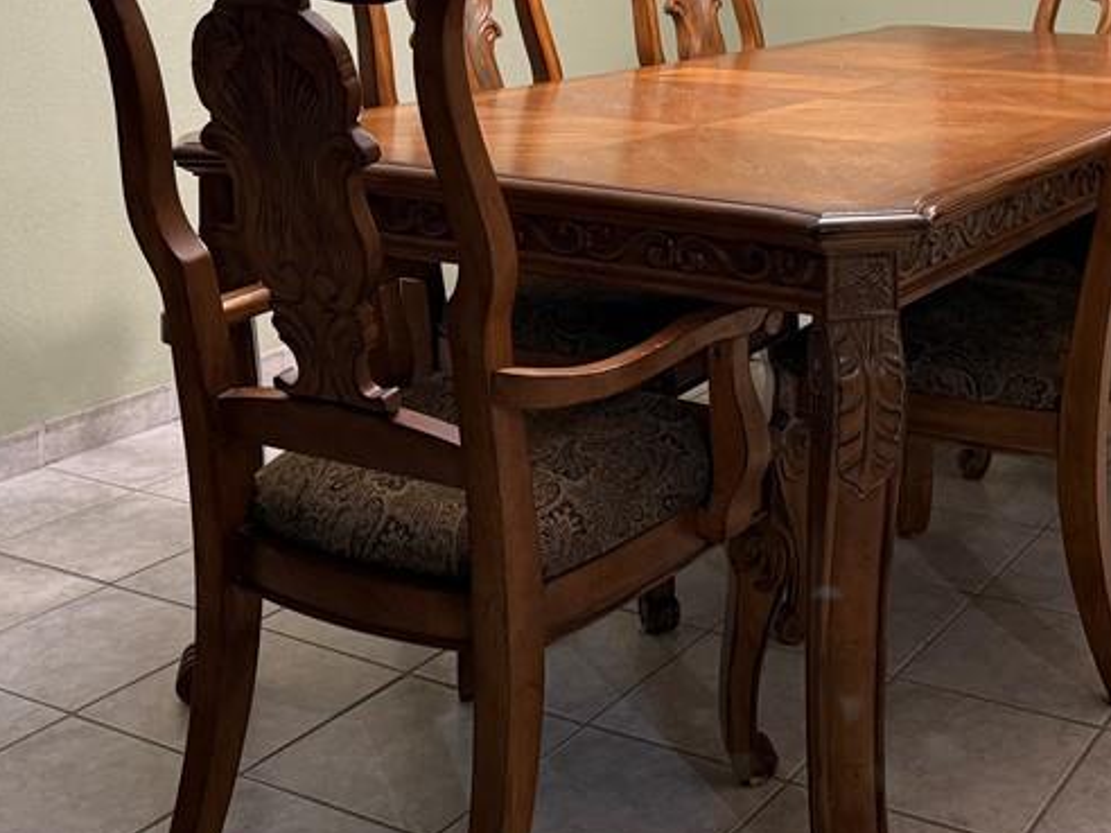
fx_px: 1605
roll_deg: -0.6
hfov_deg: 37.1
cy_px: 70
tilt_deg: -5.9
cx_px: 858
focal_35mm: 50
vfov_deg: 27.9
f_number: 1.78
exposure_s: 1/60
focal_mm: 6.76
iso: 250
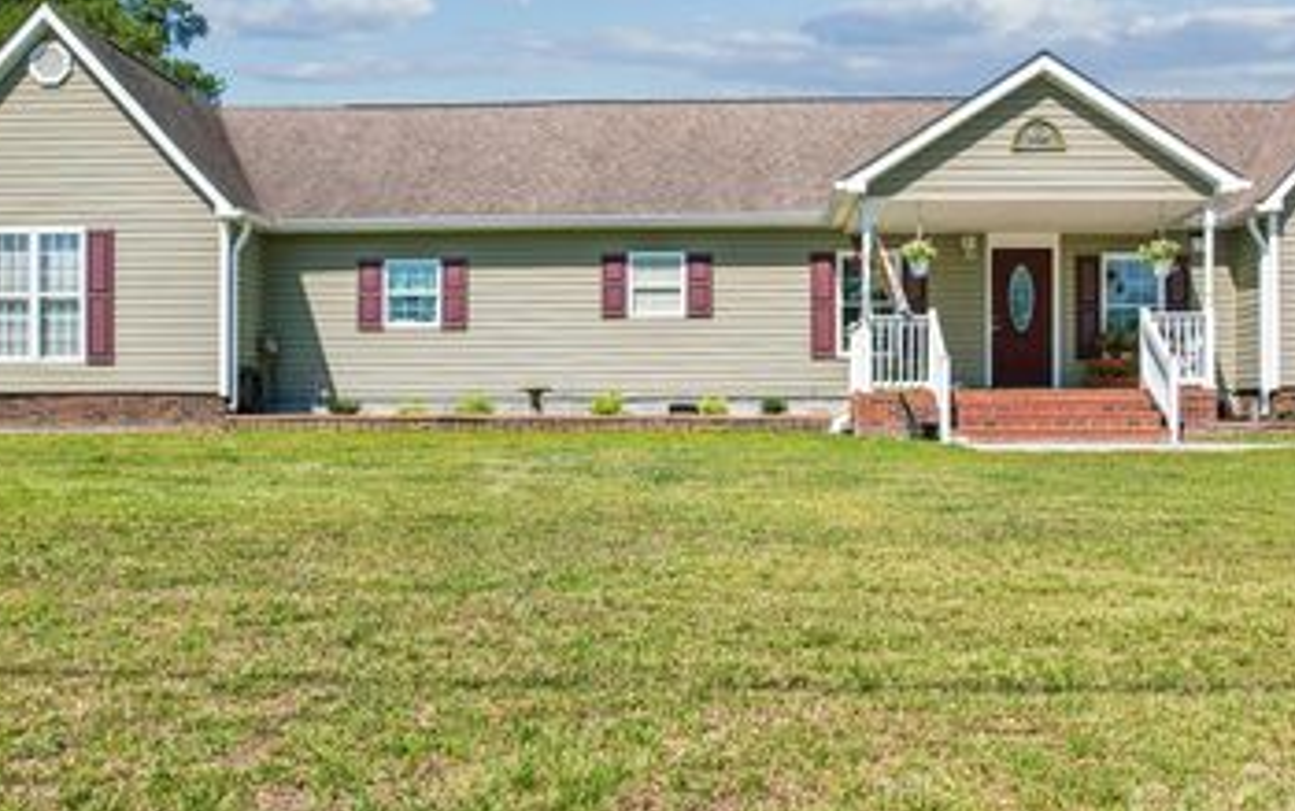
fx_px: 1130
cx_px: 747
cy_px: 257
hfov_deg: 59.3
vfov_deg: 38.9
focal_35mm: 32
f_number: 2.8
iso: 120
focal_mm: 8.4
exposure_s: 1/250
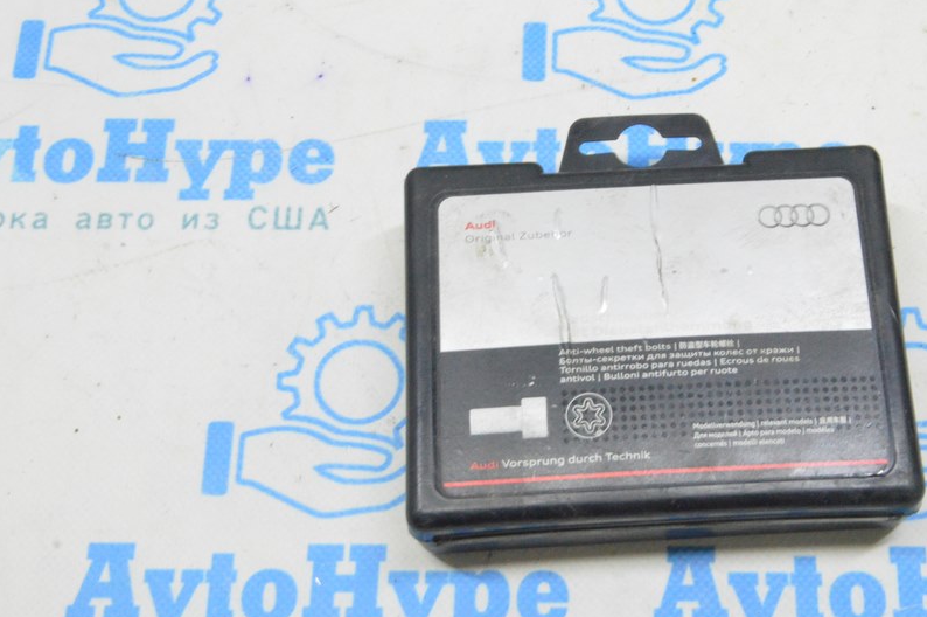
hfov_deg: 34.3
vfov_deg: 23.3
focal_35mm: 58
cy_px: 301
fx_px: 1492
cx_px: 595
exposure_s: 1/15
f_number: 20
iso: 6400
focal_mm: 30
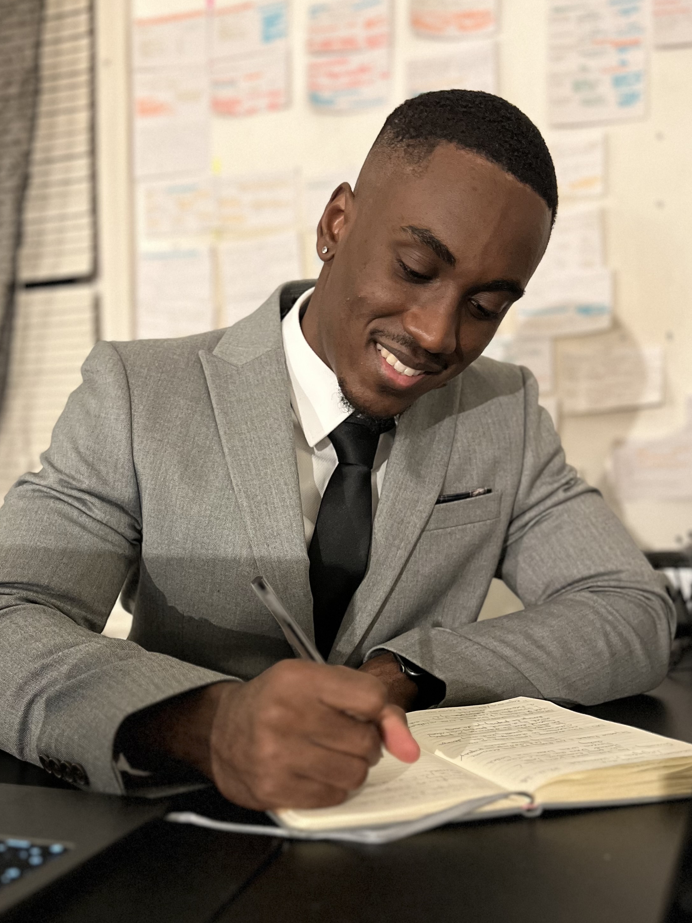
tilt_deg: -0.9
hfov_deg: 39.2
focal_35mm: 36
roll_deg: +0.8
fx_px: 960
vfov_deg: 51.1
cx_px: 232
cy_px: 549
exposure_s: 1/25
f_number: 1.5
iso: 800
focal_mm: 5.7
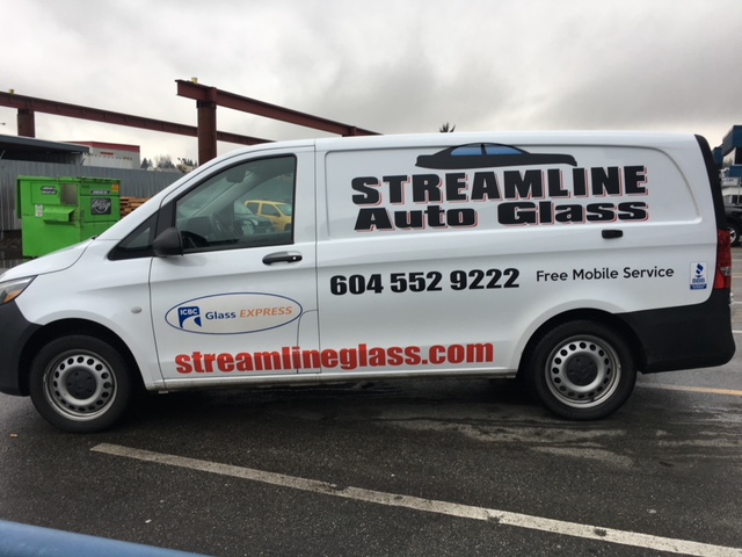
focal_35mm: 29
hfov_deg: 61.7
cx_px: 371
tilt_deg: -8.1
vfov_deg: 48.2
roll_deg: -2.1
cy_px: 278
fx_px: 622
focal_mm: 4.15
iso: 25
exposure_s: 1/60
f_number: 2.2
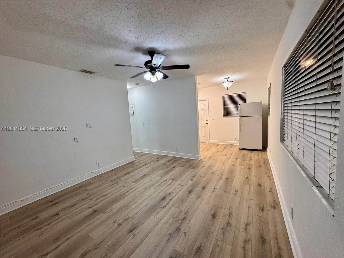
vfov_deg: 85.7
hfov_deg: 102.1
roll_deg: +2.3
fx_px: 139
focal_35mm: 14
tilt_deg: -7.1
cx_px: 172
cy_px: 129
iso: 125
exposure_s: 1/120
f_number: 2.2
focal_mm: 2.22
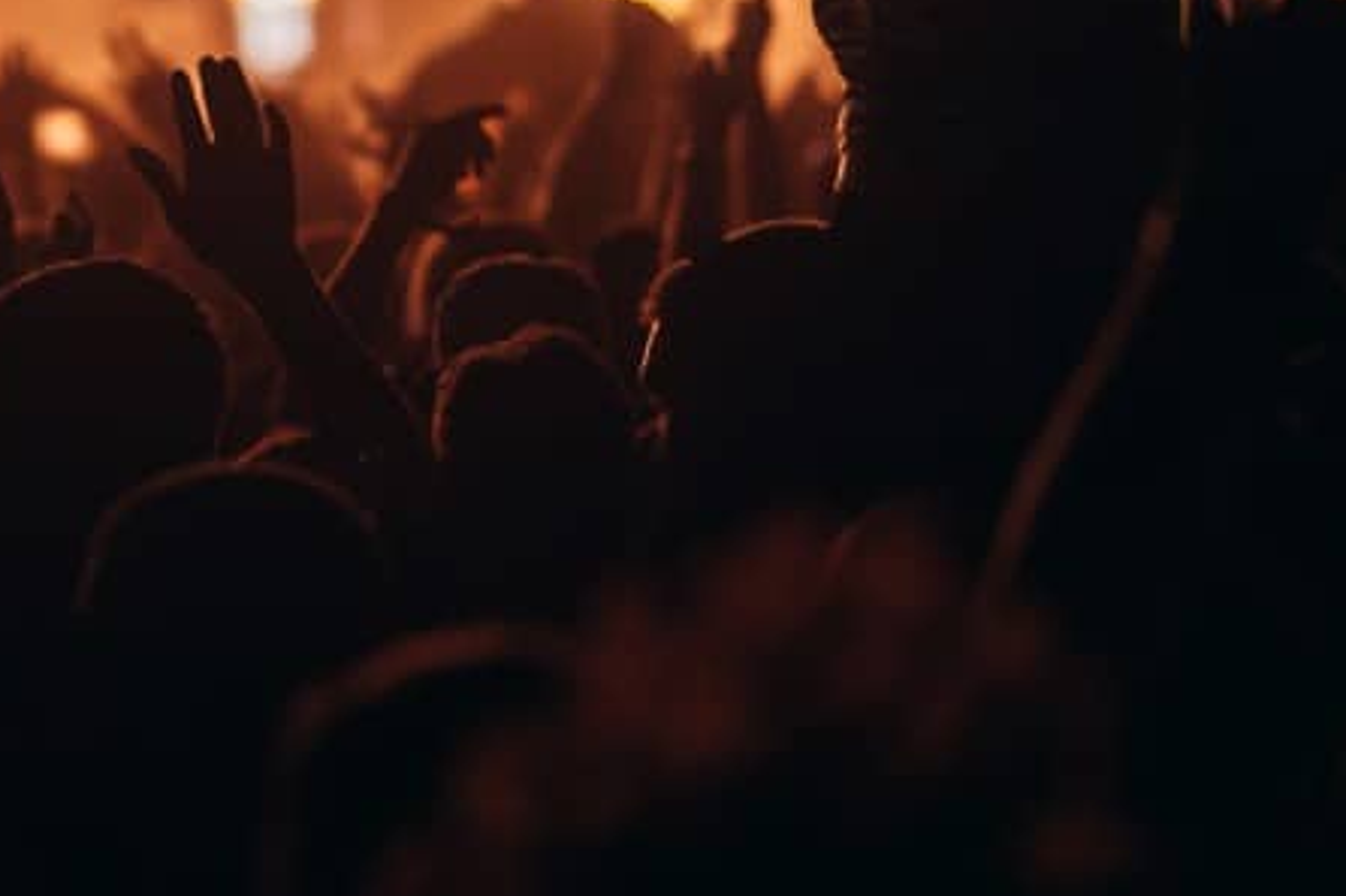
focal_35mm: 220
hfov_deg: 9.3
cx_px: -121
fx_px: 8222
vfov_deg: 6.2
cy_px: -214
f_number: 2
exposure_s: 1/320
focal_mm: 85
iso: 250
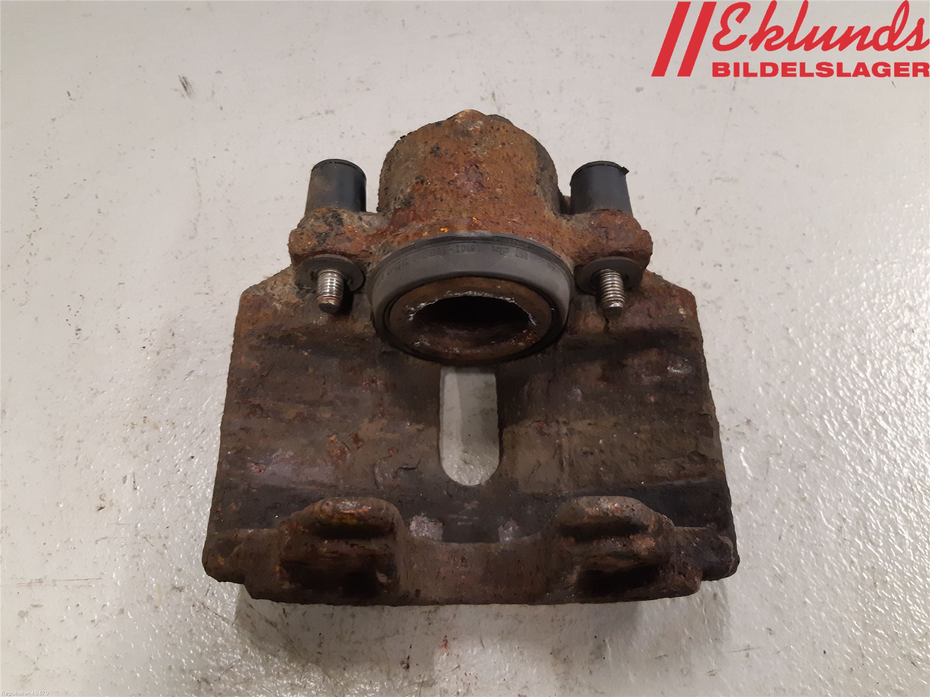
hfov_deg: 67.3
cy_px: 348
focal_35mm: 26
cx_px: 465
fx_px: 699
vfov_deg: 53.1
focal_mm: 3.93
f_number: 1.7
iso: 200
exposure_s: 1/50
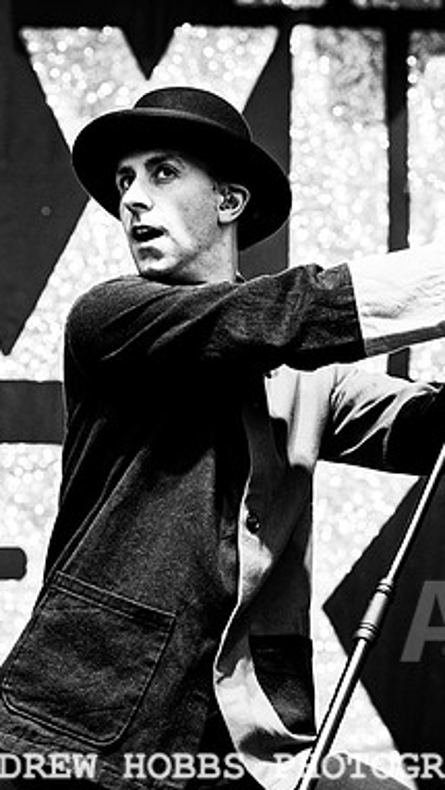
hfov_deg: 8.0
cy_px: 358
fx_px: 3187
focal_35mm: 152
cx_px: 181
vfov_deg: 14.1
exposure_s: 1/100
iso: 1000
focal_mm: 85
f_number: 4.5
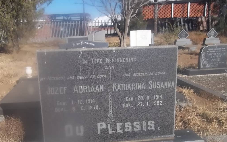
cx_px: 104
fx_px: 247
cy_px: 100
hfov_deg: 49.2
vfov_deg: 31.6
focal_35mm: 40
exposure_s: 1/500
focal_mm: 5.7
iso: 80
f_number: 5.5
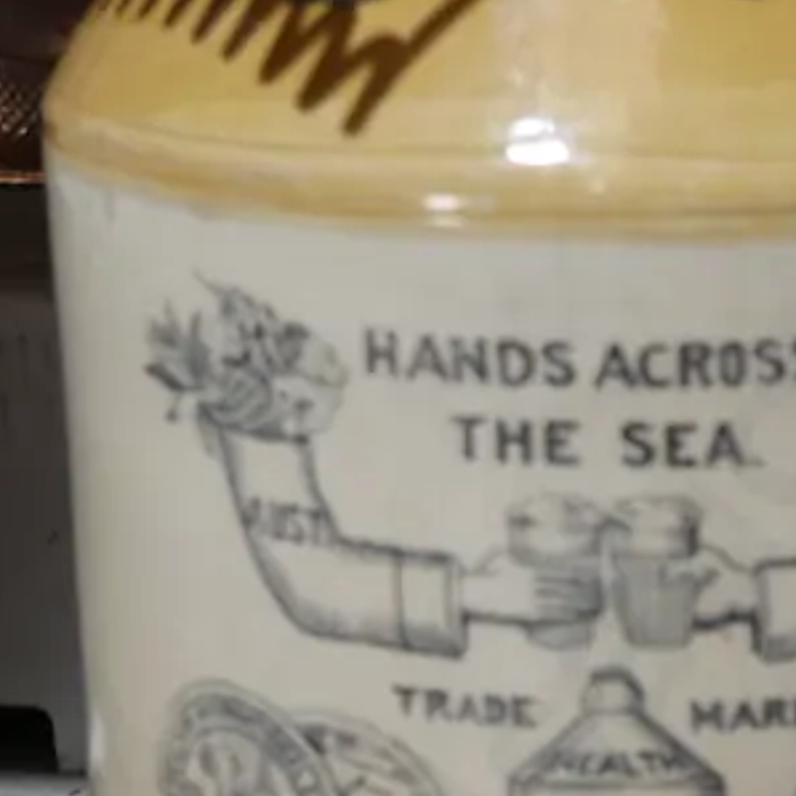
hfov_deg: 15.8
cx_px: 716
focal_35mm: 109
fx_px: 2836
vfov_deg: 15.9
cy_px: 532
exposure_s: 1/60
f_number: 4
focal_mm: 18
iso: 400
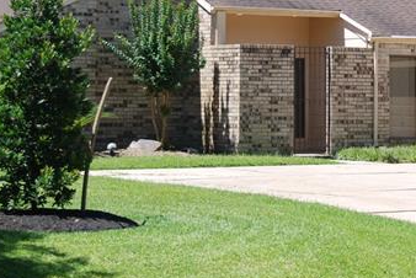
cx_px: 555
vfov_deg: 4.3
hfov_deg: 6.4
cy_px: -13
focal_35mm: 318
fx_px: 3678
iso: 100
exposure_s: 1/400
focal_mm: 70
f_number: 5
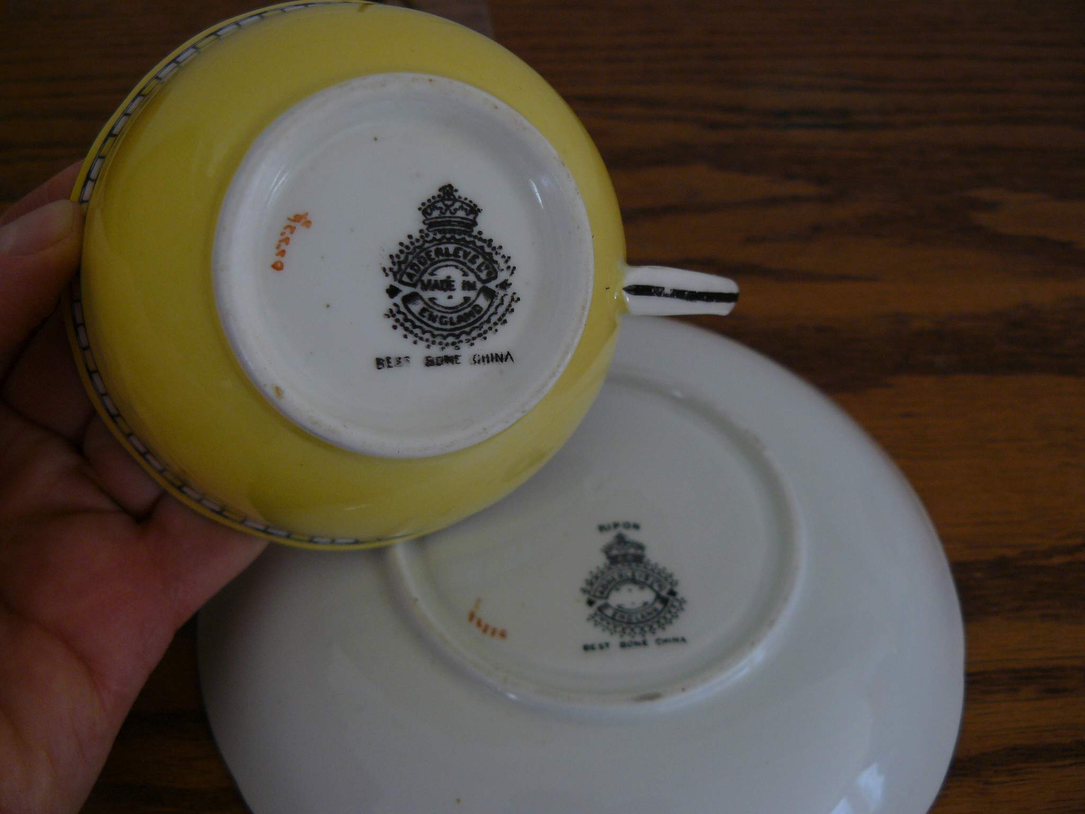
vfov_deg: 39.7
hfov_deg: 51.4
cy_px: 407
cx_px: 542
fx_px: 1128
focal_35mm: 36
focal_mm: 6
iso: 100
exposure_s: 1/50
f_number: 2.8
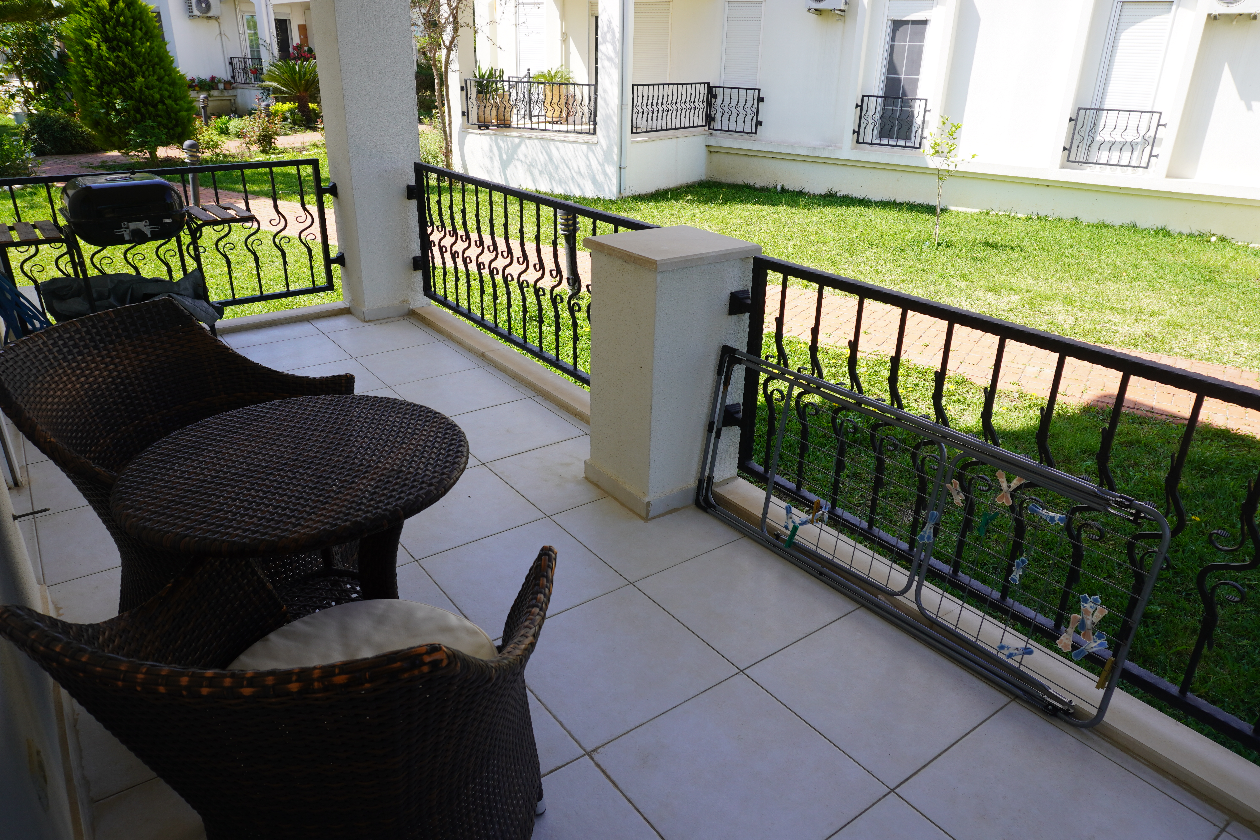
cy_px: 420
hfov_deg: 73.7
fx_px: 840
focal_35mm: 24
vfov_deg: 53.1
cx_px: 630
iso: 100
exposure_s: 1/125
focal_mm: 16
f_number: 8
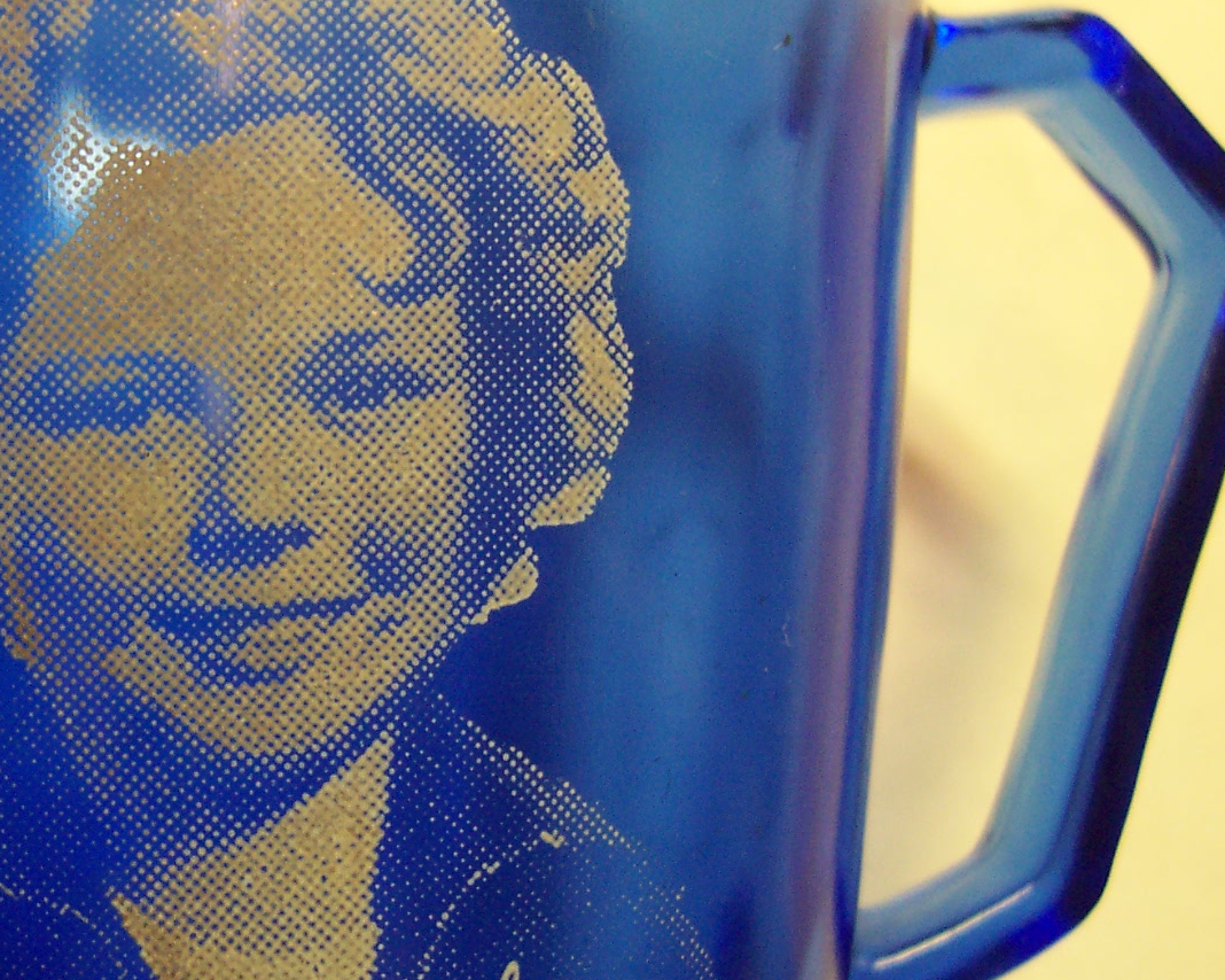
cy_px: 443
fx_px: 2030
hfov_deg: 33.1
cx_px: 357
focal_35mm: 56
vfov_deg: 27.1
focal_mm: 5.6
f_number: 2.8
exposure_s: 1/30
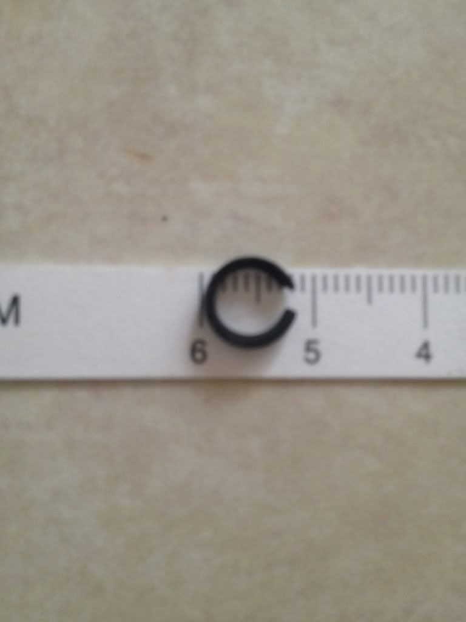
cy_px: 311
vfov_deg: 52.6
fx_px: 628
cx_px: 233
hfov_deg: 40.7
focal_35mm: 35
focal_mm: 4.3
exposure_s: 1/20
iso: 80
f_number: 2.4
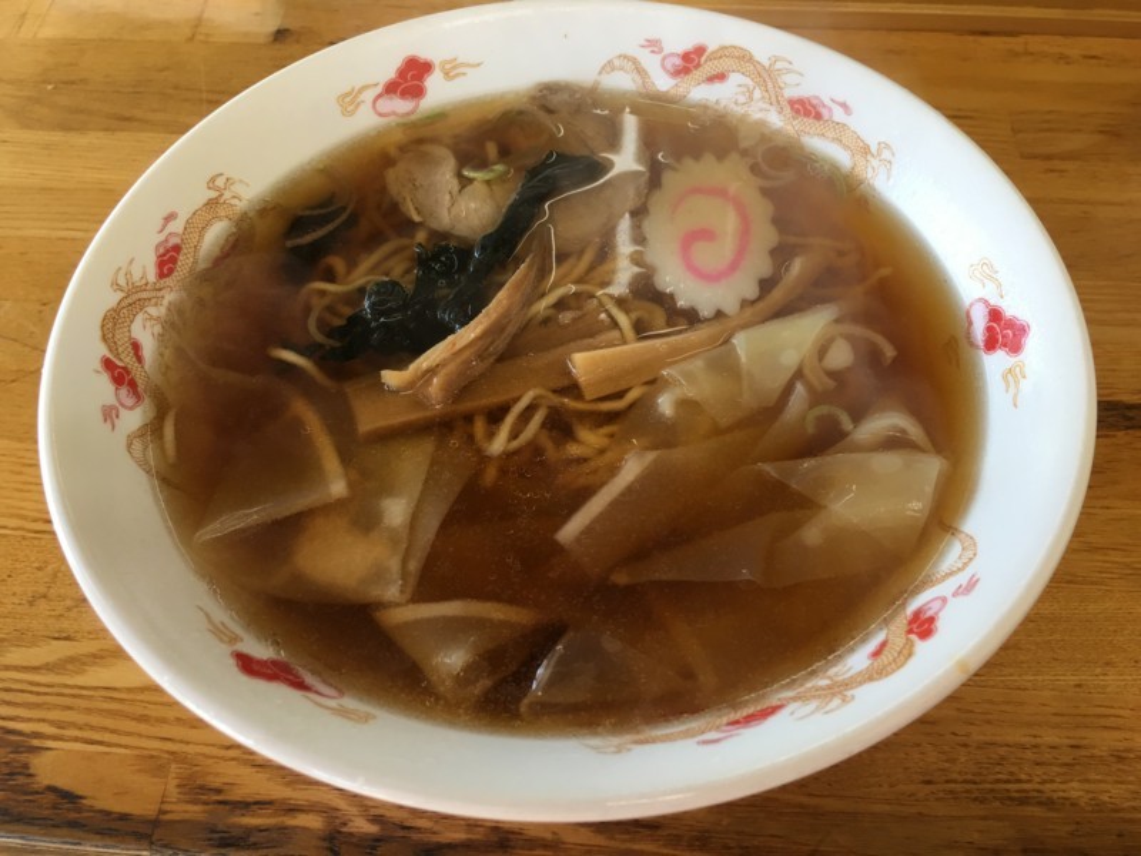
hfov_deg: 61.7
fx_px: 956
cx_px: 570
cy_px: 428
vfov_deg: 48.2
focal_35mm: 29
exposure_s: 1/40
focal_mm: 4.15
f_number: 2.2
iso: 25
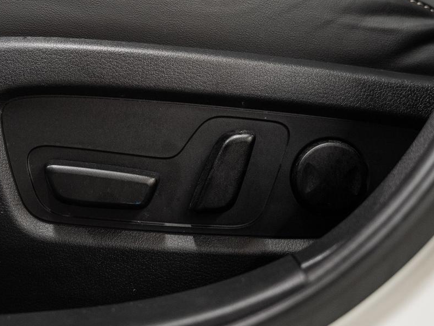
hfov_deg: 32.7
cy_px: 167
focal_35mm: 59
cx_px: 213
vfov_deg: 24.8
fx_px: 740
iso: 800
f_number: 3.5
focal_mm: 32.3
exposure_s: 1/40
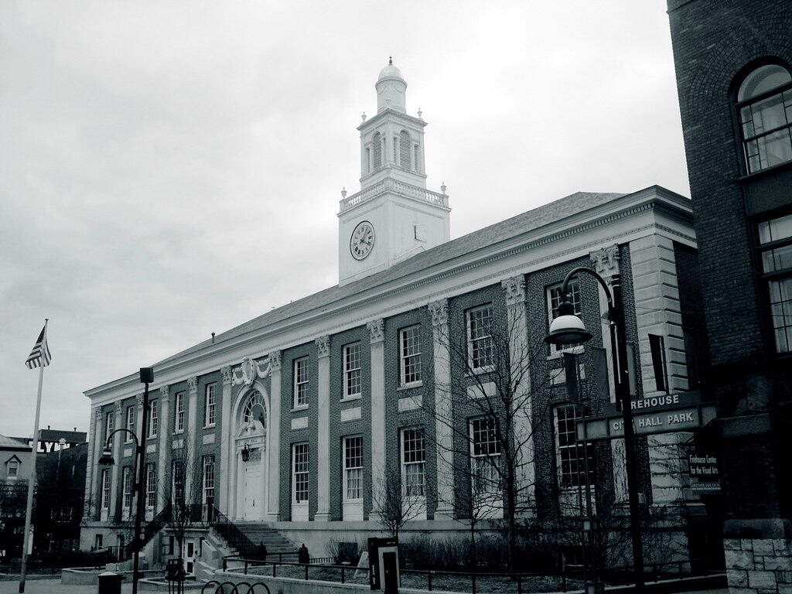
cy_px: 297
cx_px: 396
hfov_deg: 52.6
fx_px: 801
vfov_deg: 40.7
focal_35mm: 35
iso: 64
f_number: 6.7
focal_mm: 7.18
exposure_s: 1/90
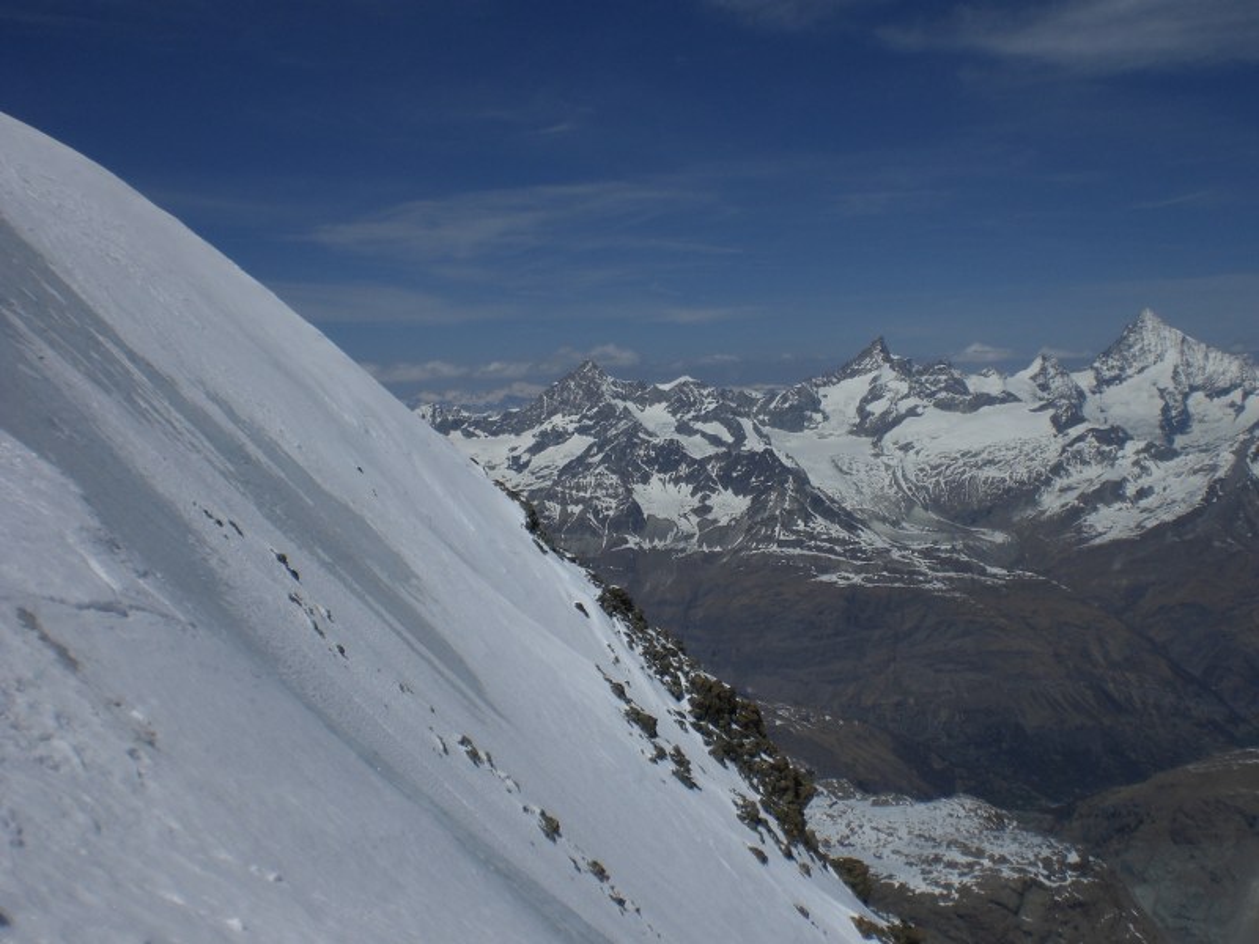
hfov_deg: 49.0
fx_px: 1382
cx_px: 630
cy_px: 472
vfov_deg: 37.7
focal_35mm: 38
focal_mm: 6.3
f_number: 4.4
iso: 50
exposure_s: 1/1600
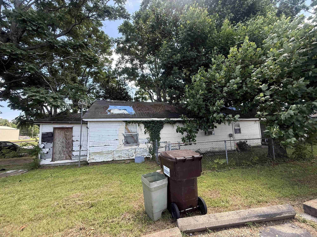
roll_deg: +1.5
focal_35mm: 14
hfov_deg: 102.1
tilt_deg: +7.8
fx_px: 128
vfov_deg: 85.7
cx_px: 158
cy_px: 118
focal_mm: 2.22
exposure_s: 1/468
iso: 64
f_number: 2.2
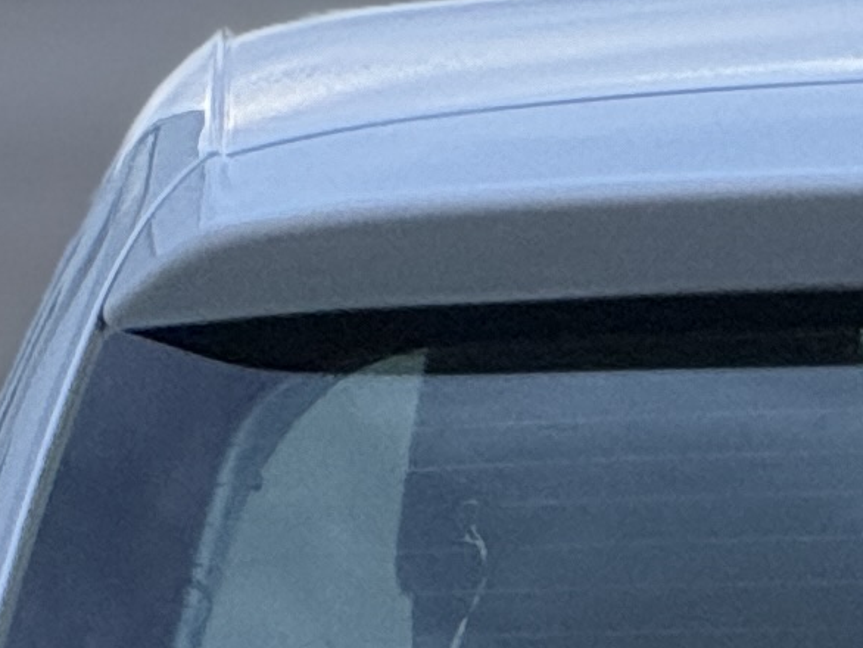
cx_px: 1383
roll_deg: -0.1
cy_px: 1331
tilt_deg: -4.7
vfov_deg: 1.8
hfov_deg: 2.4
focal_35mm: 825
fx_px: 20576
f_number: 2.8
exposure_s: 1/60
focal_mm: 15.66
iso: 250
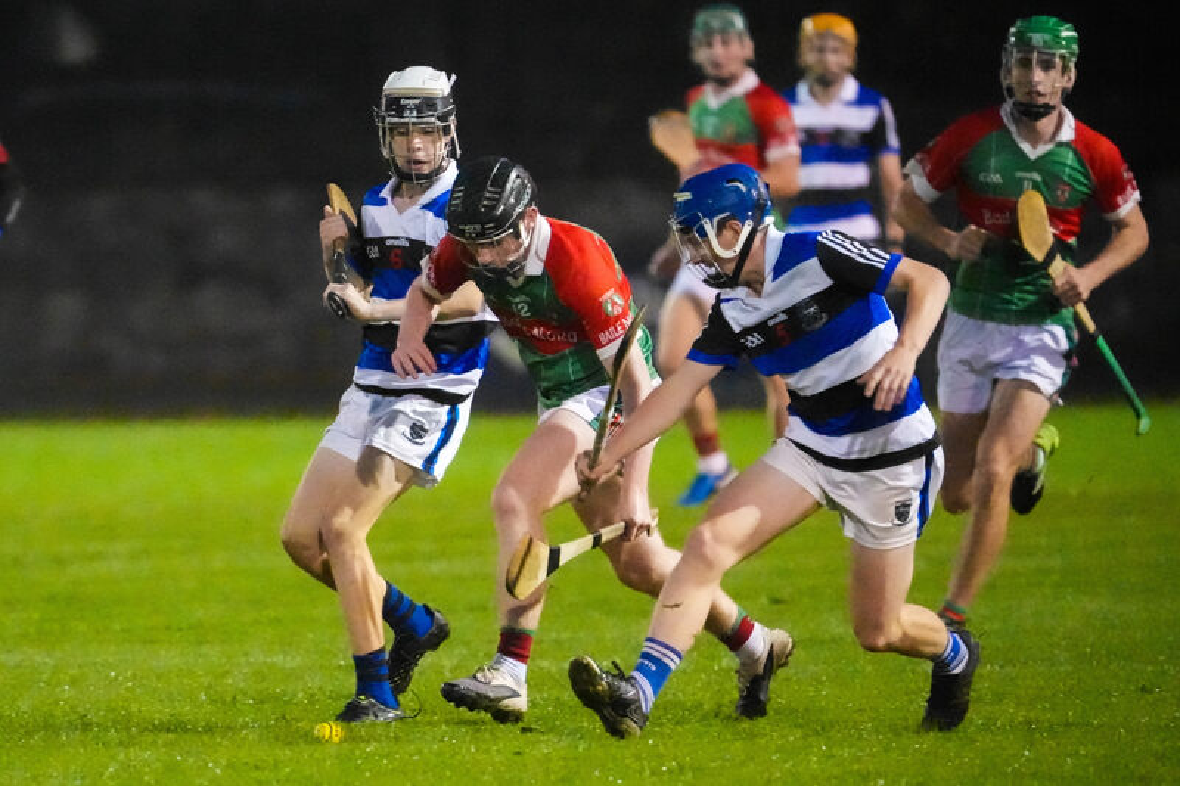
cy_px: 393
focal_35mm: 600
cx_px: 590
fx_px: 19661
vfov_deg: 2.3
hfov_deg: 3.4
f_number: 6.3
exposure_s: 1/1000
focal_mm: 600
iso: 64000
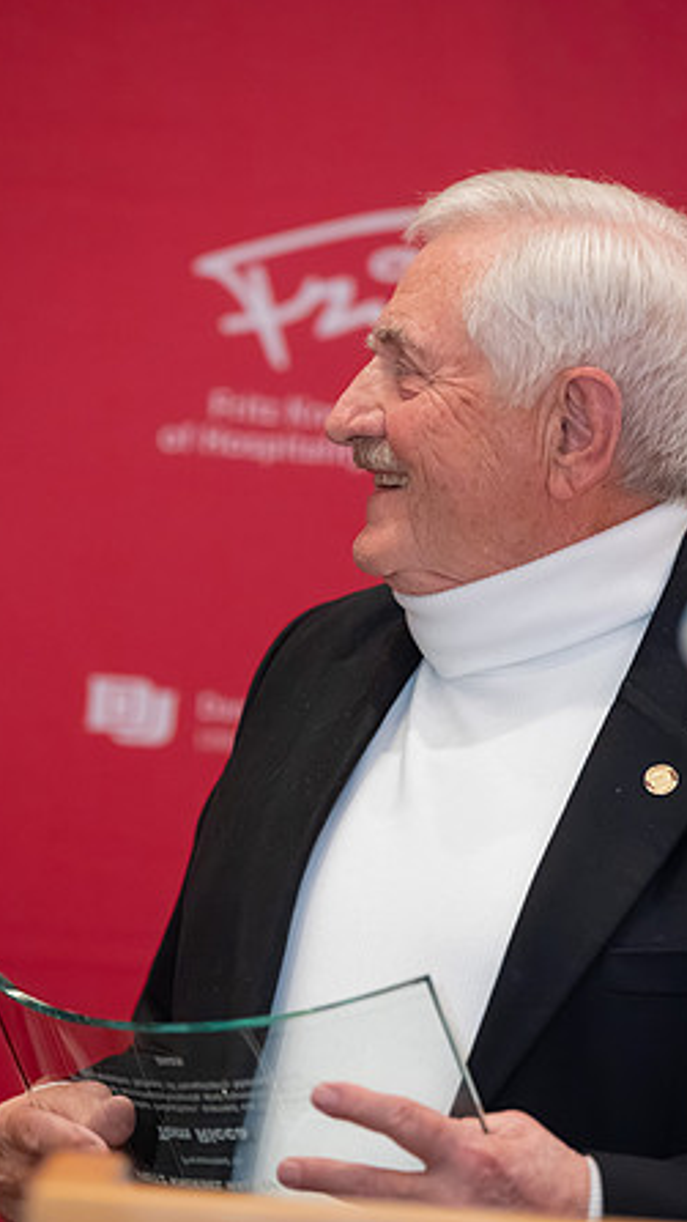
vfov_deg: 10.2
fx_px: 6831
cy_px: 608
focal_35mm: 211
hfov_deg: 5.8
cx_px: 368
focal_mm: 200
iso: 8000
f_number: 3.5
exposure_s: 1/125
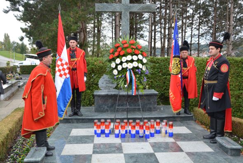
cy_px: 82
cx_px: 122
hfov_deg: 51.3
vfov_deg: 35.5
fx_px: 253
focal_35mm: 38
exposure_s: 1/125
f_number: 5.6
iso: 400
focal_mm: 25
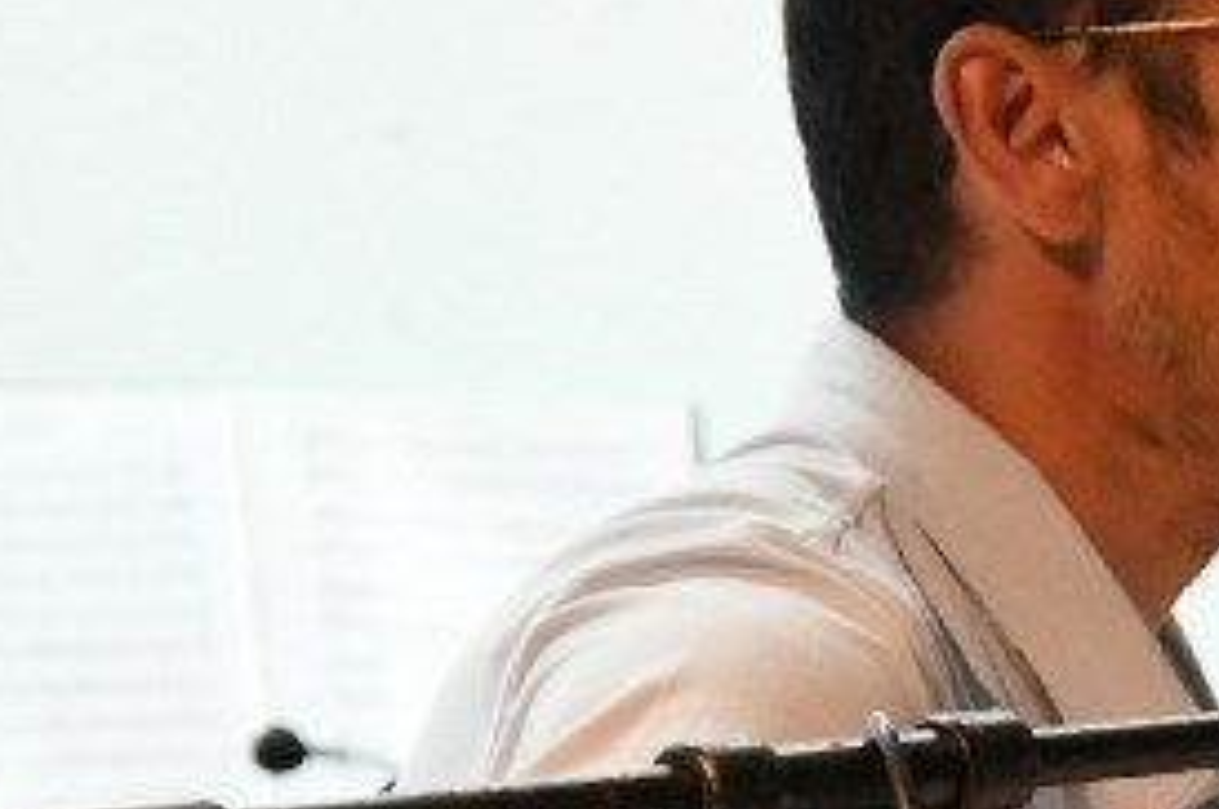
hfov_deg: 4.6
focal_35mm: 449
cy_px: 1080
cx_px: 1464
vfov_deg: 3.0
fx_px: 15185
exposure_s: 1/100
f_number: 5.6
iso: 10000
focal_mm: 80
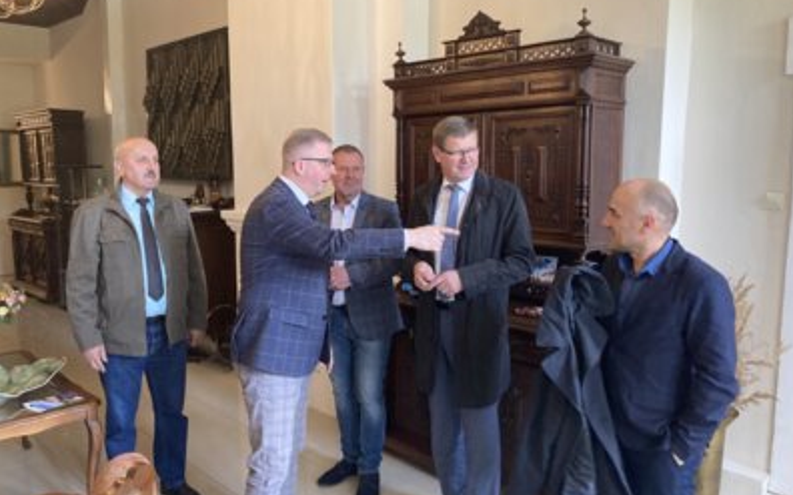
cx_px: 399
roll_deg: -1.1
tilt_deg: -6.7
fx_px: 648
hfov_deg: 62.9
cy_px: 238
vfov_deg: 41.8
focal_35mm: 30
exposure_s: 1/50
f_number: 1.8
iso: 160
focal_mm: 3.99
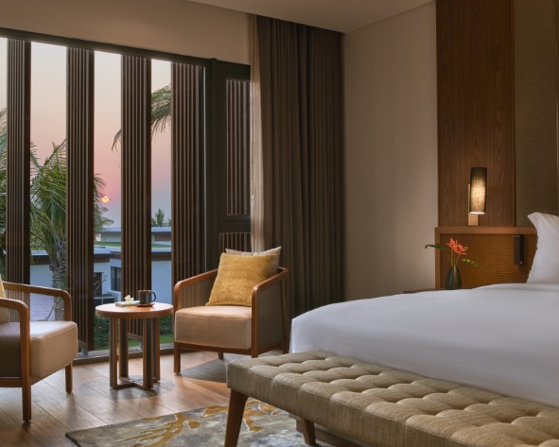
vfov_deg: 37.3
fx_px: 662
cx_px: 222
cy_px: 222
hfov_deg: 45.5
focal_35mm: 40
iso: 100
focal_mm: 35
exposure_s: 1/1.67
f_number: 11
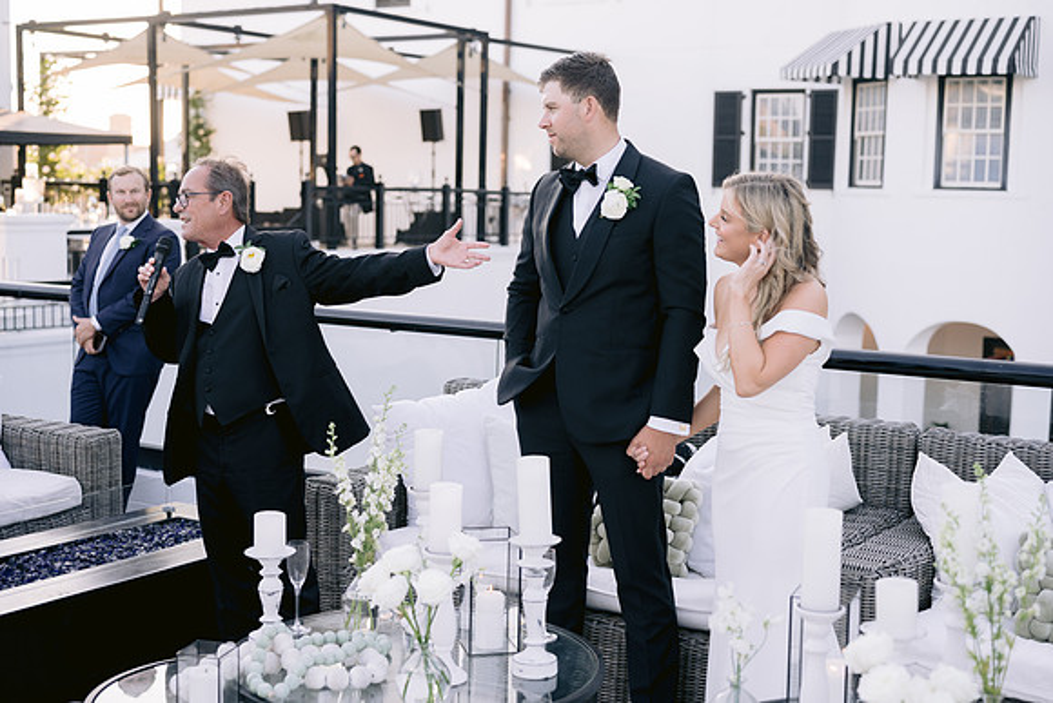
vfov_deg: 27.0
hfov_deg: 39.6
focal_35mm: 50
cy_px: 352
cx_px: 526
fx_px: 1463
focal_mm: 50
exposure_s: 1/640
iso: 400
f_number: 2.8
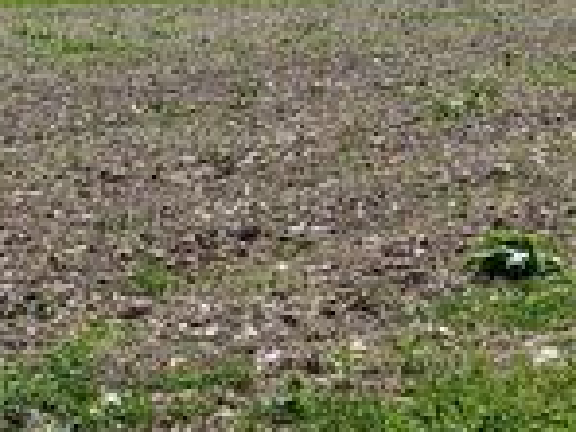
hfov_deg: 12.7
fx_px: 2579
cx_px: 292
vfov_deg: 9.6
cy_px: 191
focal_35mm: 155
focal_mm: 5.4
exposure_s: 1/3824
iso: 50
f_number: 1.8
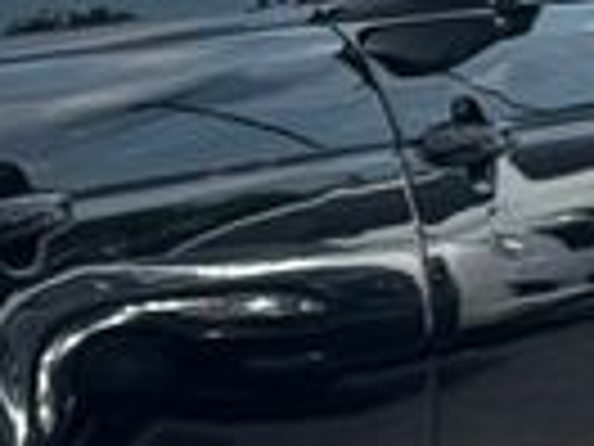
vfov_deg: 4.0
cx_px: -810
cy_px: 180
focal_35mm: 371
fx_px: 6366
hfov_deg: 5.2
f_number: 1.78
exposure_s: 1/3817
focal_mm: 6.76
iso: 64
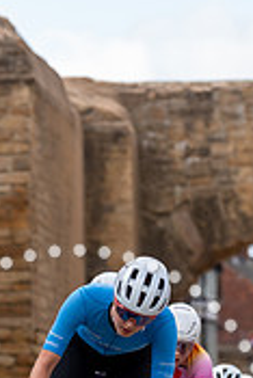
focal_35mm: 506
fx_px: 5323
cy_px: 320
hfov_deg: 2.7
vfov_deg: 4.1
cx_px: 170
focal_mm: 117
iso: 250
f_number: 4
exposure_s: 1/1000
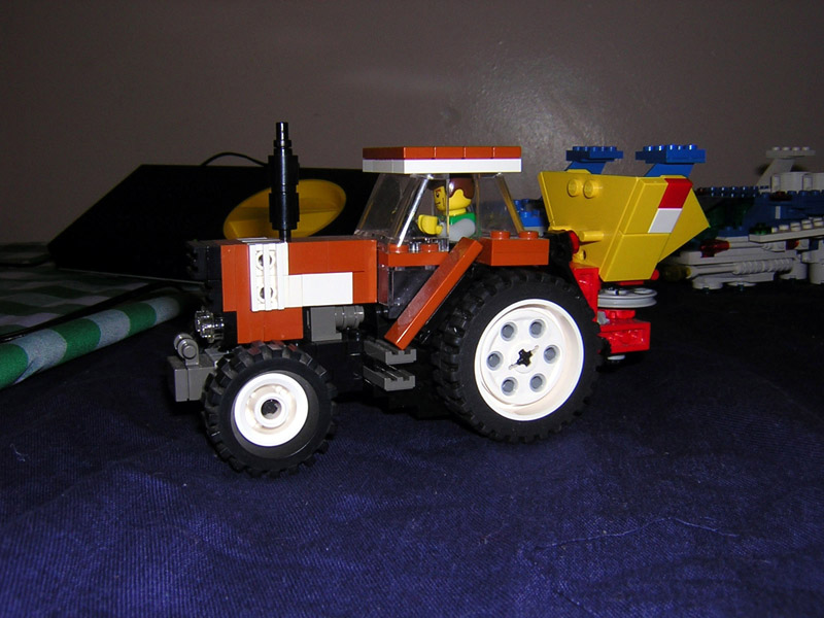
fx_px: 857
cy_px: 309
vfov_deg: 39.7
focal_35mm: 36
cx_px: 412
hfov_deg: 51.4
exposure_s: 1/60.1
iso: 100
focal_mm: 4.7
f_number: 5.2
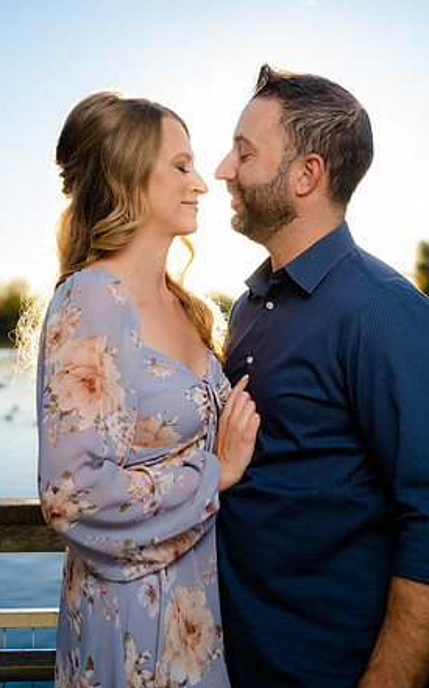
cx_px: 215
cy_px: 349
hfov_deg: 25.3
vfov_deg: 39.6
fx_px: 956
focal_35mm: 51
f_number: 4
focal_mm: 49
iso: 50
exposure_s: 1/250
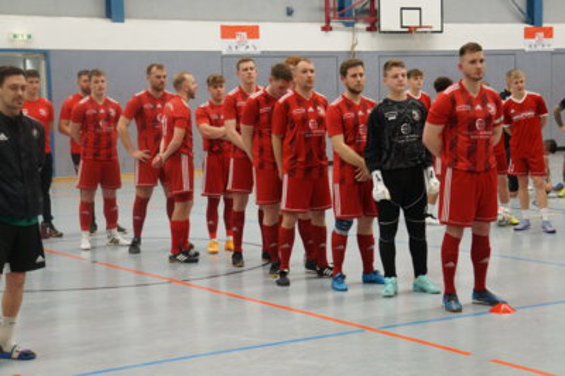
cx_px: 282
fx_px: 1200
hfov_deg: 26.5
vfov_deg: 17.8
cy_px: 188
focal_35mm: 76
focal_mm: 51
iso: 1250
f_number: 5
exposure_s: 1/80
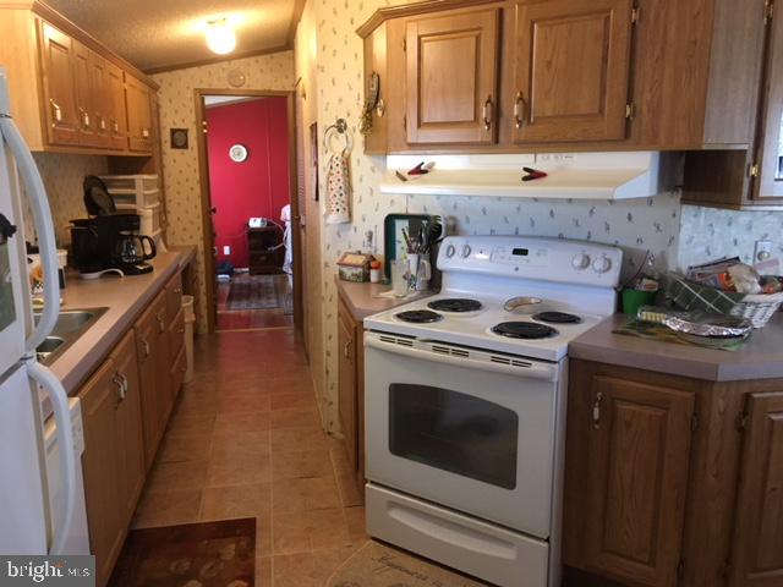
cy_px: 294
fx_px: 656
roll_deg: +0.9
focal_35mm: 29
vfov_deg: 48.2
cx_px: 392
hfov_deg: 61.7
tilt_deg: -11.4
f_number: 2.2
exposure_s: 1/30
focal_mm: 4.15
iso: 125
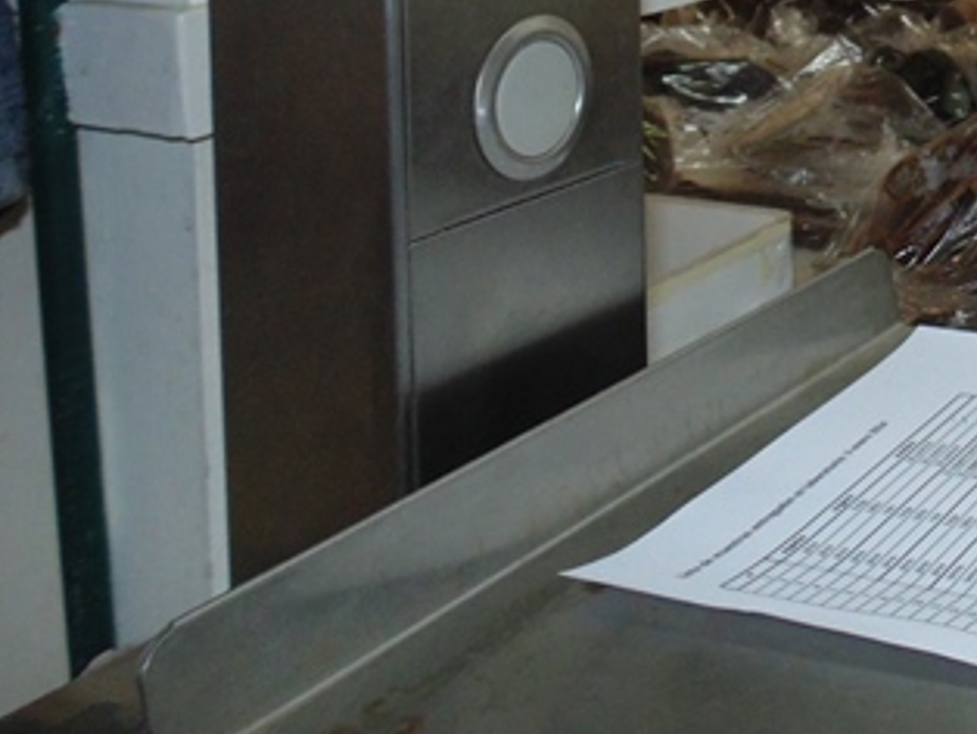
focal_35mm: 63
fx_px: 1779
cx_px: 1210
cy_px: -207
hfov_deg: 26.8
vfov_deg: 21.2
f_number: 3.1
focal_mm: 4
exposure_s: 1/30
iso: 200
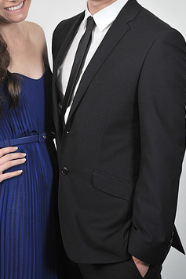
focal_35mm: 101
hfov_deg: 13.5
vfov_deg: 20.0
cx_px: 57
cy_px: 53
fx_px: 783
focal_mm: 62
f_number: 7.1
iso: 1000
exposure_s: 1/160
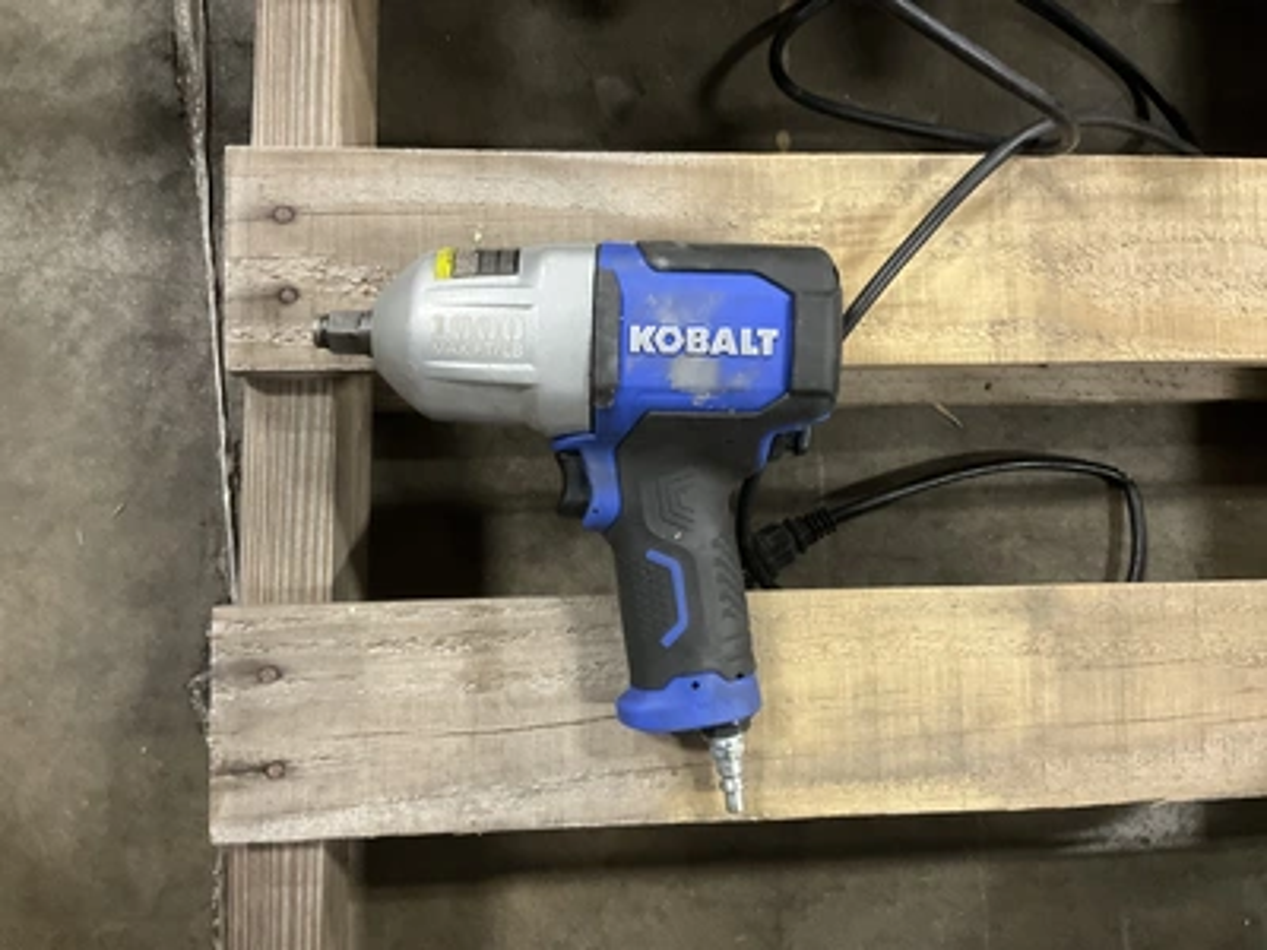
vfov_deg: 48.2
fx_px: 1061
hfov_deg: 61.7
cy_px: 475
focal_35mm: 29
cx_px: 634
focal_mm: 3
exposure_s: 1/30
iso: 250
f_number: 1.8
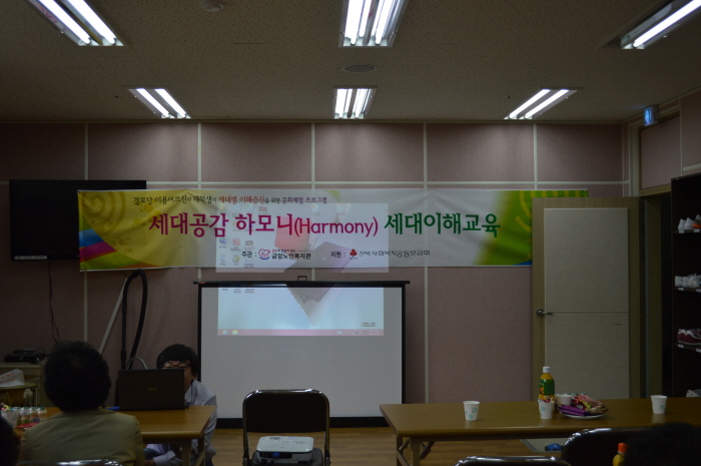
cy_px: 233
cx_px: 350
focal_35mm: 39
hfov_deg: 49.6
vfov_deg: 34.1
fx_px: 759
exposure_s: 1/125
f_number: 4.2
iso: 200
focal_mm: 26
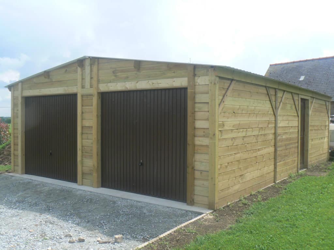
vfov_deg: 39.7
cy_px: 125
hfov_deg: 51.4
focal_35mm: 36
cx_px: 167
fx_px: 347
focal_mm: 6
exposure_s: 1/320
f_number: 5.6
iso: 80
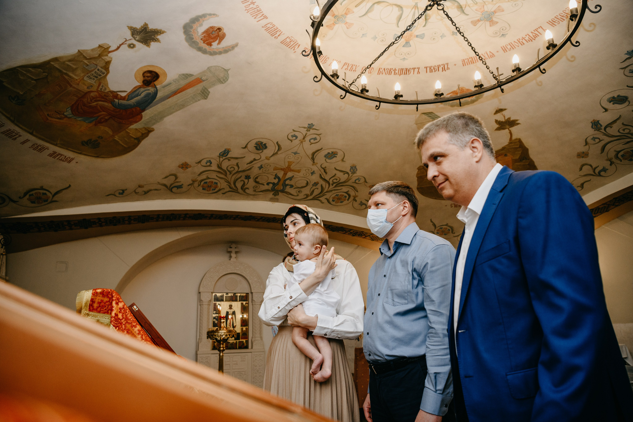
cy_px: 211
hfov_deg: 73.7
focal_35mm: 24
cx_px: 316
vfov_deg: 53.1
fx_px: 422
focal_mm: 24
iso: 500
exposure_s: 1/160
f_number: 3.5
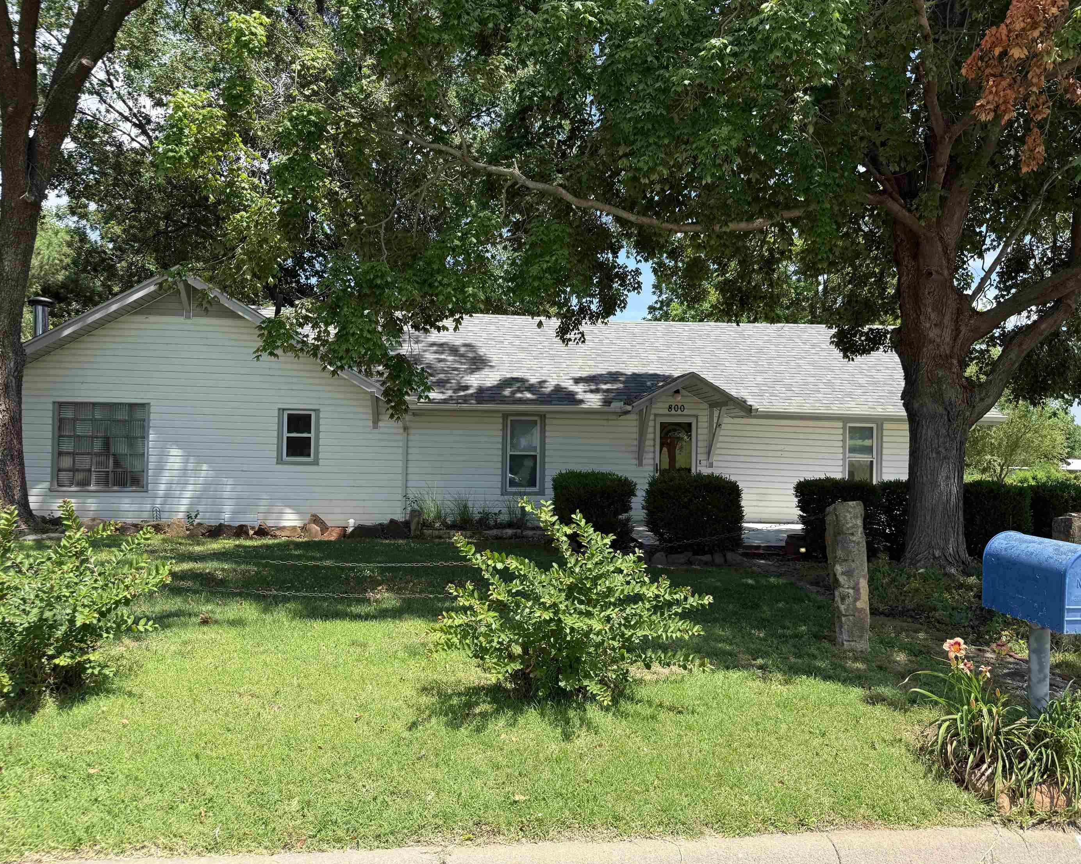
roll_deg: -1.0
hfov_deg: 66.0
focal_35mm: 26
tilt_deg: +1.7
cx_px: 569
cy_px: 443
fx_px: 832
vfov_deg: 54.9
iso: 80
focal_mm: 6.76
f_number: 1.78
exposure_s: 1/1618
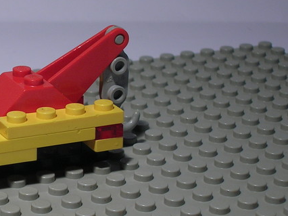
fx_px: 1106
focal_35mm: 133
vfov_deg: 11.1
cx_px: -1
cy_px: 153
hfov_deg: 14.6
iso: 50
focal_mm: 10.4
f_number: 3.6
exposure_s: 1/22.5
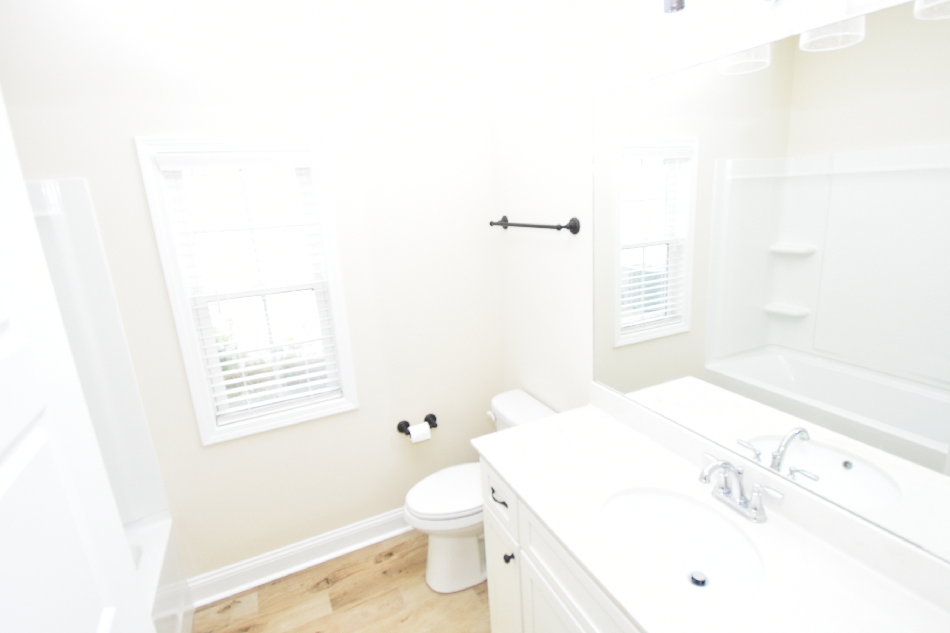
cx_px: 497
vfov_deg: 70.4
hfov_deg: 93.2
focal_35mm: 17
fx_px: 449
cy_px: 315
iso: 800
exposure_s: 1/160
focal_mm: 10
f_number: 6.3
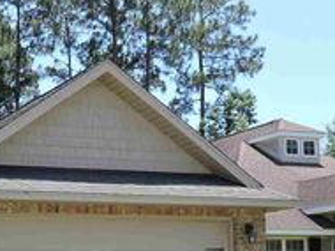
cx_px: -92
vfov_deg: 18.0
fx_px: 764
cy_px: 270
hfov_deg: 22.3
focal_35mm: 79
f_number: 3.1
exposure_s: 1/800
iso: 160
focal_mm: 5.4
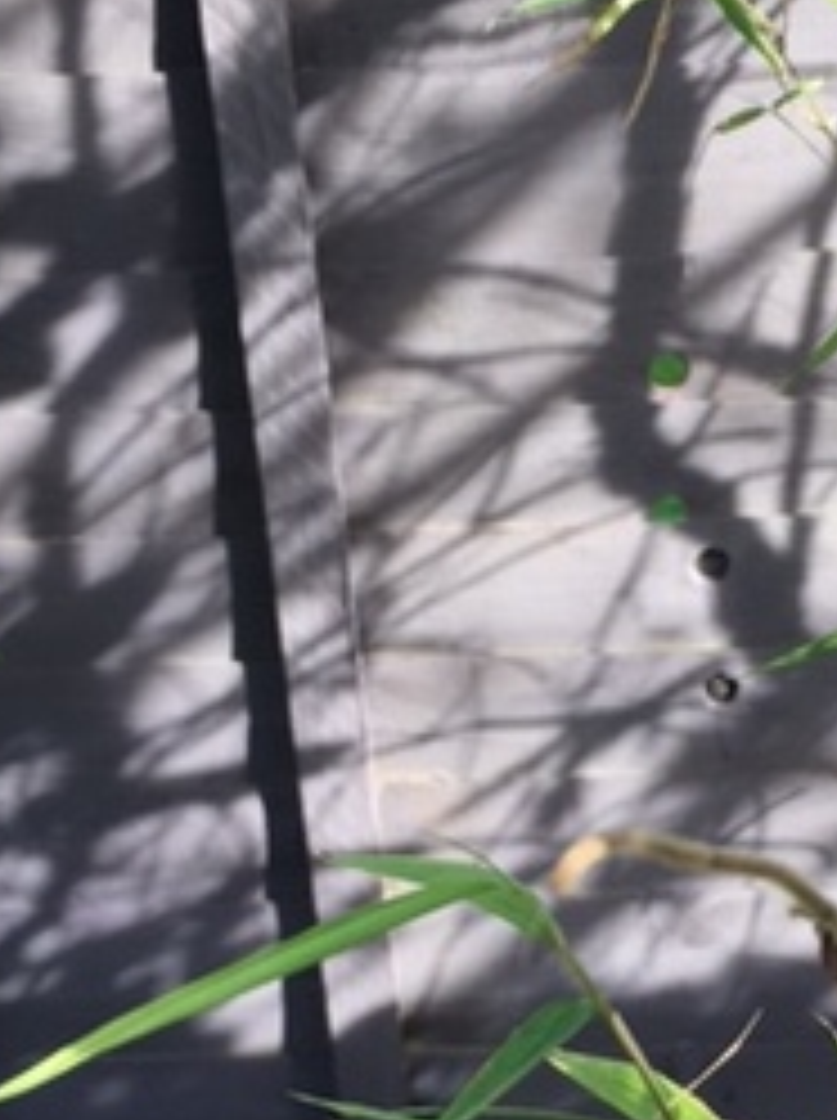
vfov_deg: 27.7
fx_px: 2263
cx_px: 657
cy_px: 733
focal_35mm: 70
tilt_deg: -17.8
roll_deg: +3.5
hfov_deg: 20.7
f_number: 2.2
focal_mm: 4.15
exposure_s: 1/100
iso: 25
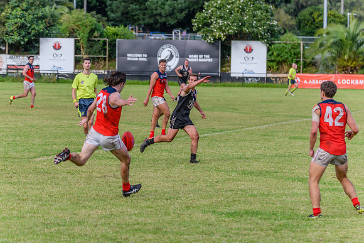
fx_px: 1876
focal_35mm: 186
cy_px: 128
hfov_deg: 11.1
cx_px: 172
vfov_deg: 7.4
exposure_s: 1/2000
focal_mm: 170
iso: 800
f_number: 5
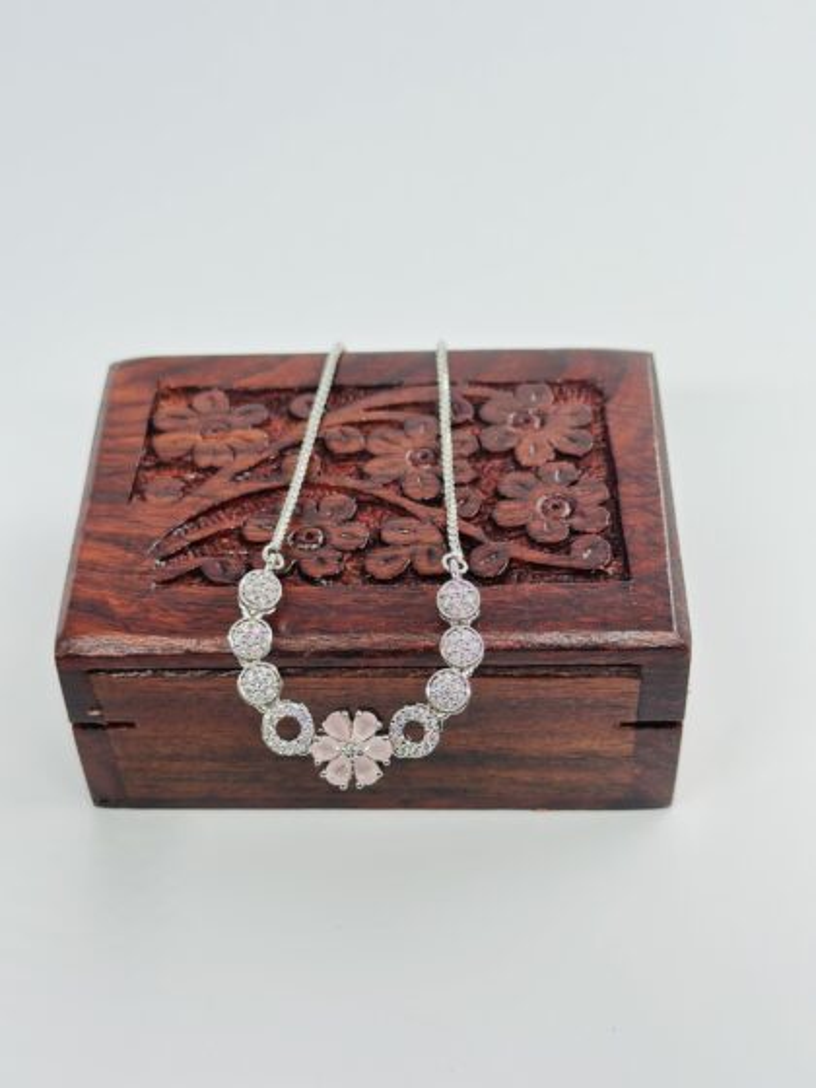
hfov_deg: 30.3
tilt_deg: -45.7
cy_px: 544
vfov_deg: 39.7
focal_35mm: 48
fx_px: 1509
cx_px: 408
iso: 80
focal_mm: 6.86
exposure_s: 1/426
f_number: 1.78
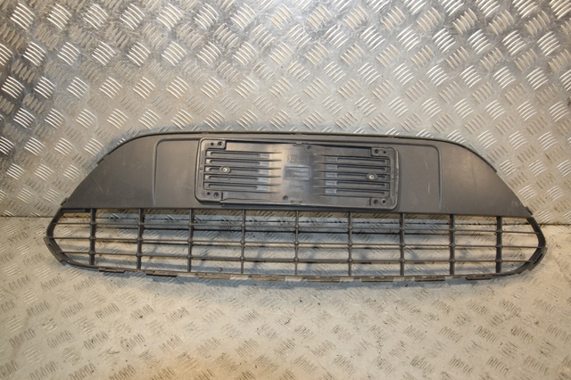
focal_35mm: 32
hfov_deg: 59.5
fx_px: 499
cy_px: 190
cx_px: 286
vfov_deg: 41.7
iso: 800
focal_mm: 21
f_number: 6.3
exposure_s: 1/200
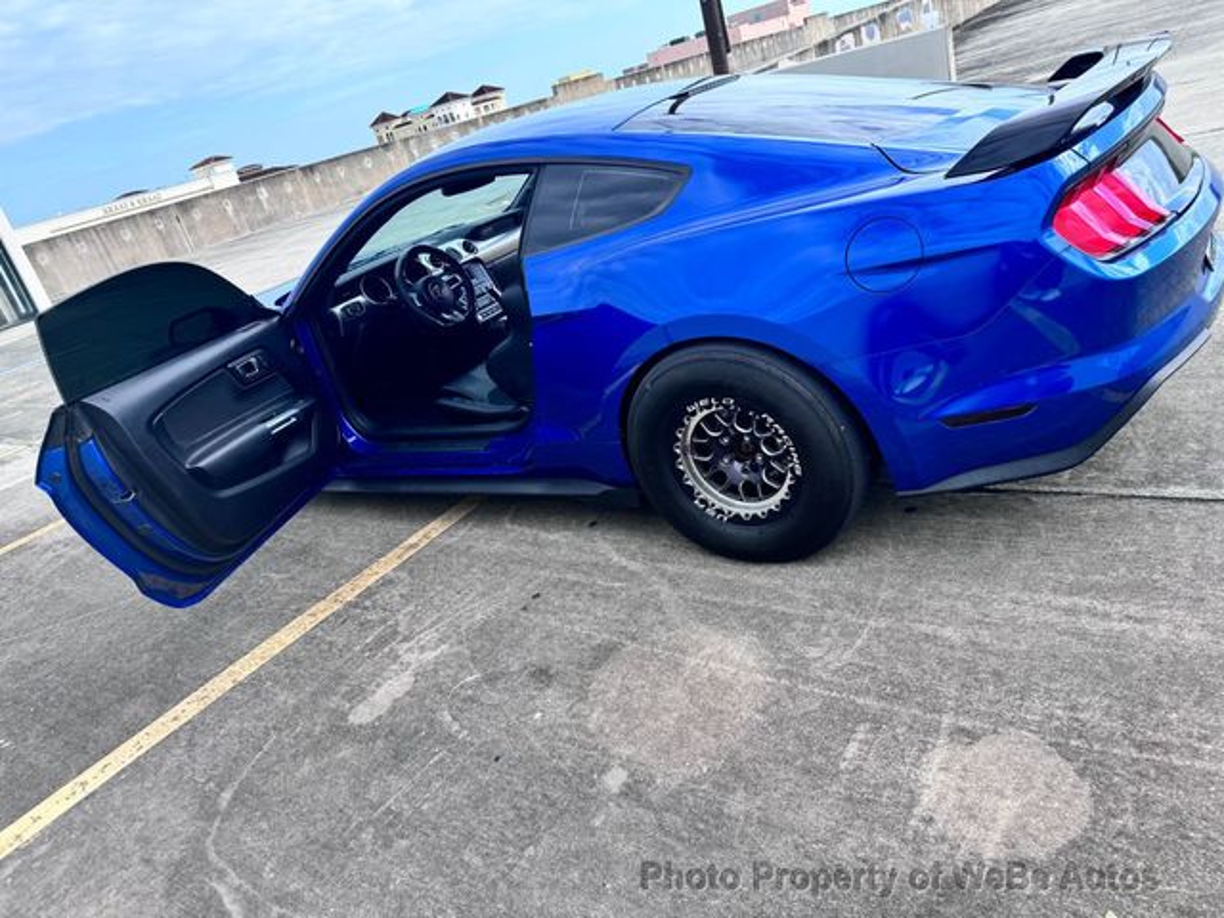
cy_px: 459
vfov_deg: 56.8
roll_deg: +16.1
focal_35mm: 24
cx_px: 612
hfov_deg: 71.6
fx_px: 849
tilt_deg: -23.2
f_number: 1.78
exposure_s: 1/1980
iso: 80
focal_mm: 6.76
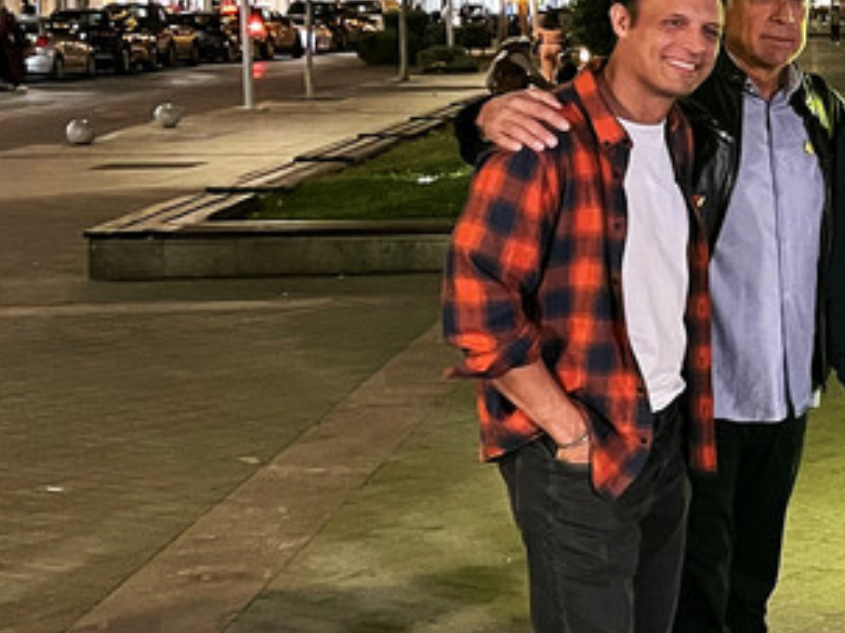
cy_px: 262
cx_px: 1452
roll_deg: -1.2
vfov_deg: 16.8
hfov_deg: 18.3
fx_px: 2147
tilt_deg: -7.3
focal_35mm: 88
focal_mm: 5.1
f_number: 1.6
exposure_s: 1/33
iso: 500
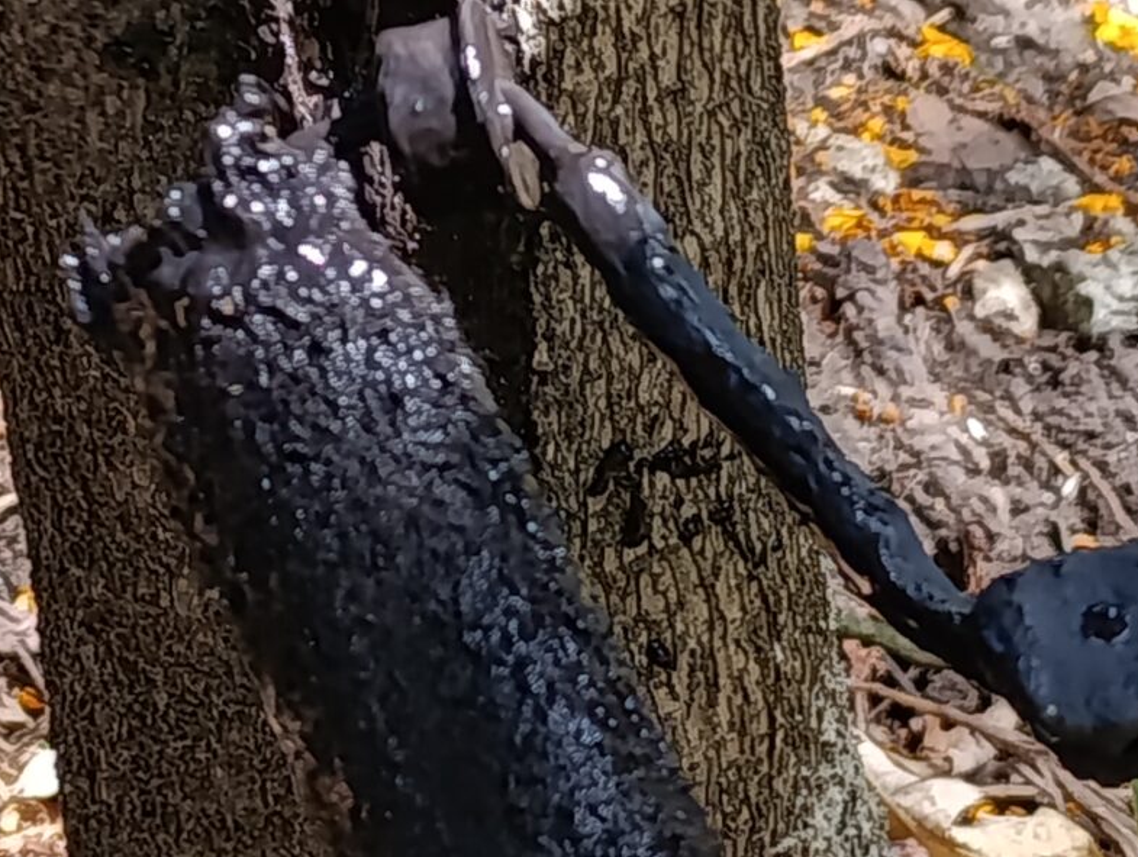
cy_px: -297
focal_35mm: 75
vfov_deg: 18.2
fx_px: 2469
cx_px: 325
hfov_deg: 25.7
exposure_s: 1/120
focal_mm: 6.14
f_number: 1.6
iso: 100
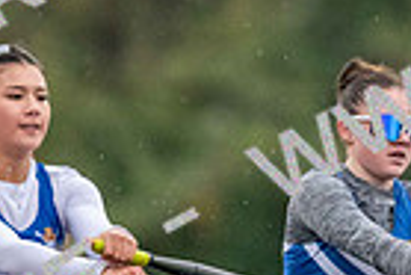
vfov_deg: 0.6
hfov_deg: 0.8
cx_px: 612
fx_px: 28582
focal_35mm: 2501
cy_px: 206
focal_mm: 600
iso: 5000
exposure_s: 1/2500
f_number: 4
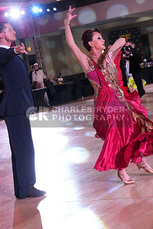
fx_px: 561
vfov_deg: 23.1
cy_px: 114
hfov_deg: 15.5
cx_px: 76
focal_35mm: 88
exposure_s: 1/320
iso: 8000
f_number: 6.3
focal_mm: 88
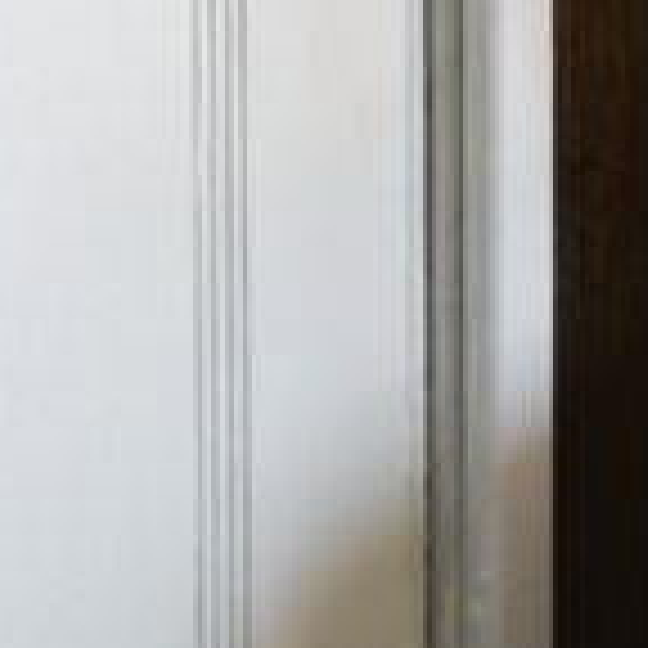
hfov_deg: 3.2
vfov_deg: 3.2
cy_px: 32
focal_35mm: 547
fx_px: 11585
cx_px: 644
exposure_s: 1/100
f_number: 2.8
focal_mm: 155
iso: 100
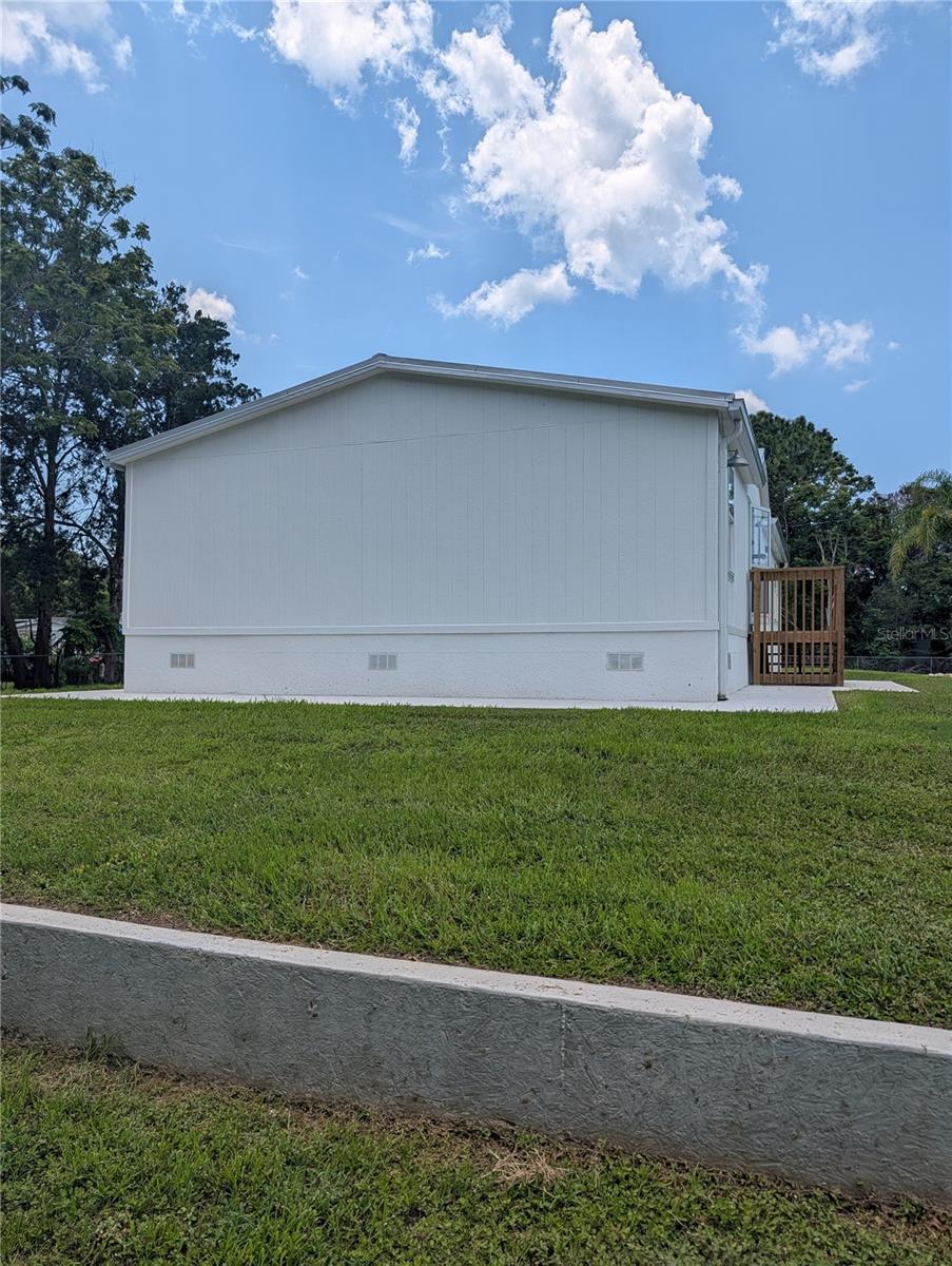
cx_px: 476
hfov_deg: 56.9
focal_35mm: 24
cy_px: 633
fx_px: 878
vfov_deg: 71.5
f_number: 1.68
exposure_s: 1/1361
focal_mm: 6.9
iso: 20
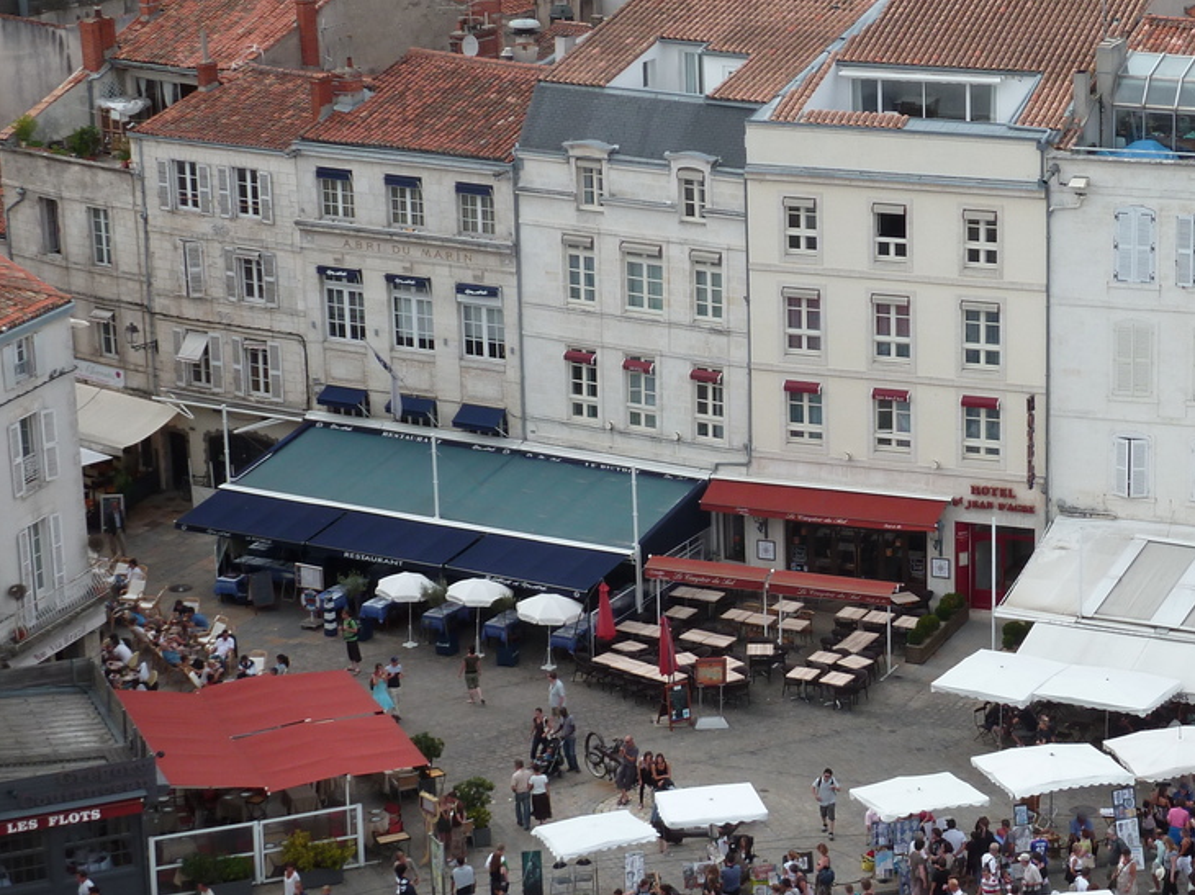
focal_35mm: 97
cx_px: 900
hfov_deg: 20.1
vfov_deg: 15.2
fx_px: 3347
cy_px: 460
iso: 80
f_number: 4.5
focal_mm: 9.7
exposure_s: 1/500
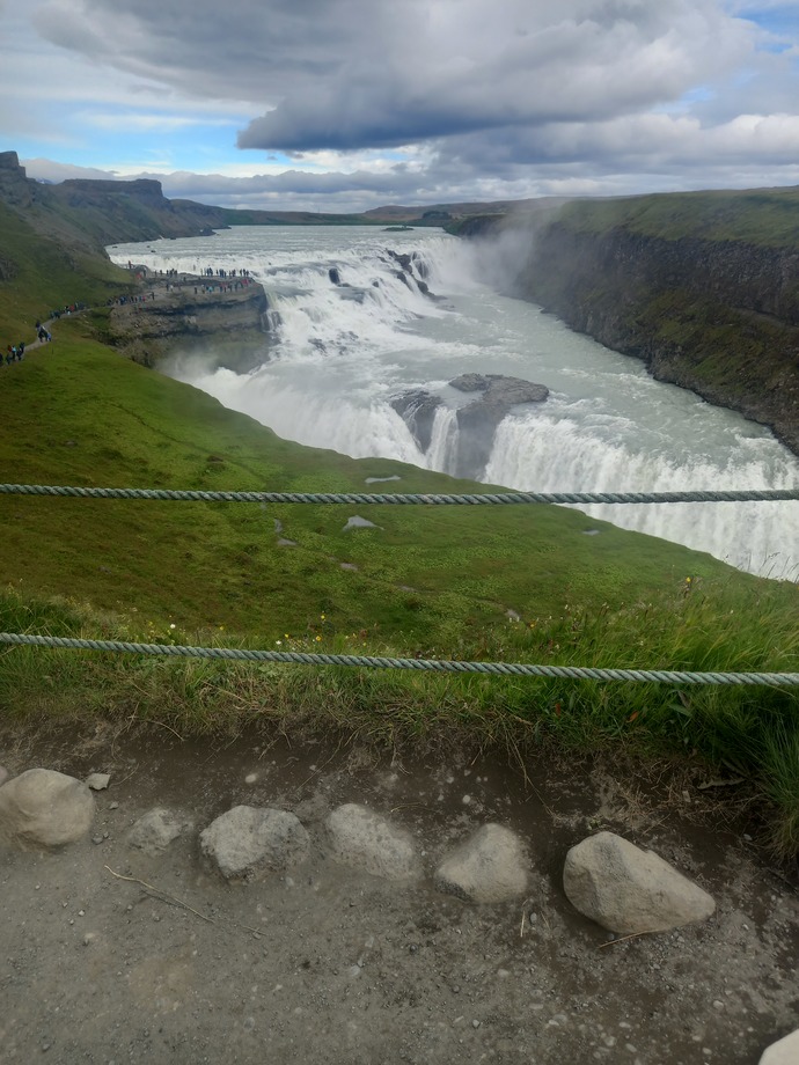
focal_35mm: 25
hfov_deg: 54.9
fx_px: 769
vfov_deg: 69.4
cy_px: 532
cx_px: 400
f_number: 2
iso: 25
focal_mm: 4.6
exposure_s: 1/502
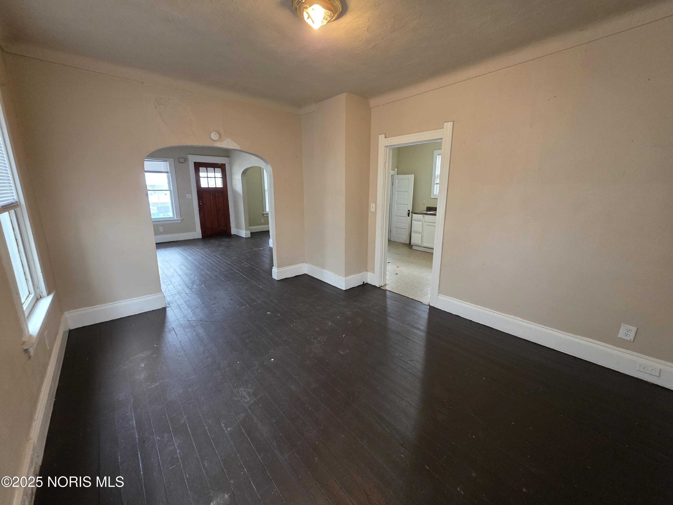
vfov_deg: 89.9
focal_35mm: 13
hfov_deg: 106.2
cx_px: 336
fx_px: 253
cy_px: 252
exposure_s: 1/50
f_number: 1.9
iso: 320
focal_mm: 2.2
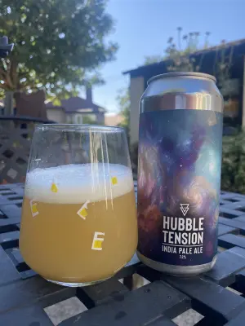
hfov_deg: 53.1
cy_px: 163
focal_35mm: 26
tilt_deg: -6.1
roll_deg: +0.8
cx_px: 122
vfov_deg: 67.3
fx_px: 245
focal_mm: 4.25
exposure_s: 1/747
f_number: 1.8
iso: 32
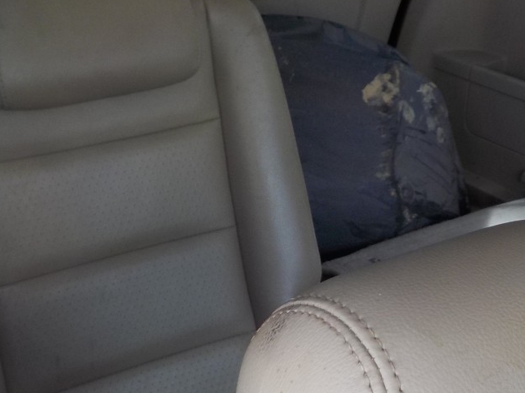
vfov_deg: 24.0
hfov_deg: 31.7
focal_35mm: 61
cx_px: 296
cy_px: 201
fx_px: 925
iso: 125
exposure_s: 1/40
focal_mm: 4.1
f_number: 3.3
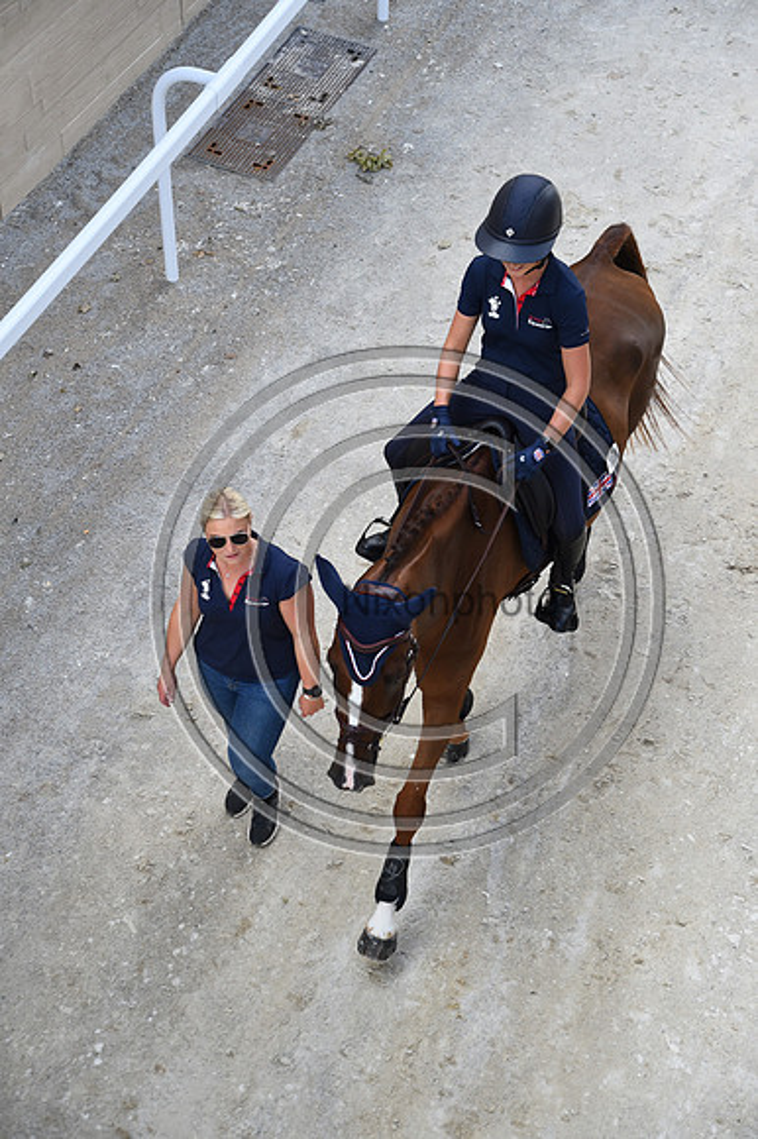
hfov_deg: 20.9
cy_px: 570
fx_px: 2055
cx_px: 379
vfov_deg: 31.0
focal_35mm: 65
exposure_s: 1/800
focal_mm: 65
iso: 800
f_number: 4.5
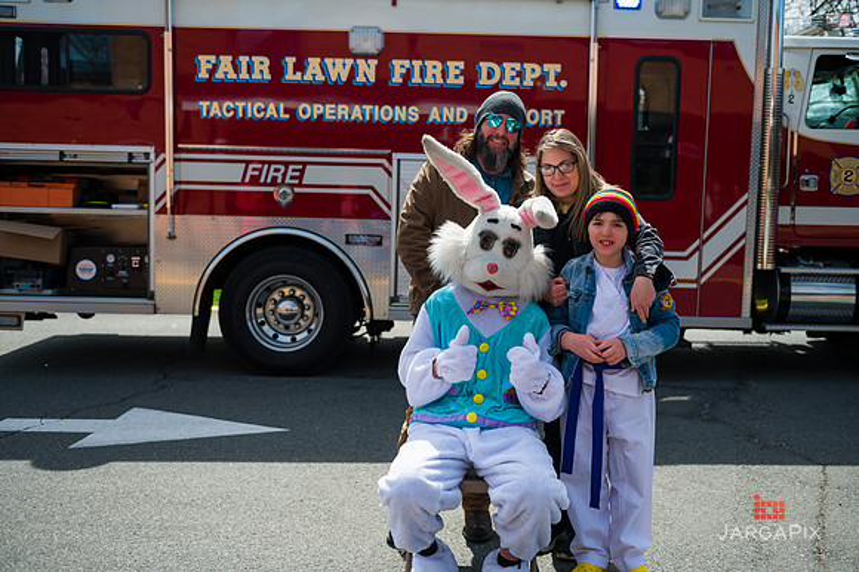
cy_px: 286
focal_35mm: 38
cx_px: 430
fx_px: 906
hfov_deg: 50.7
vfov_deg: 35.0
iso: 200
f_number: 4
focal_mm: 38
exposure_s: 1/3200
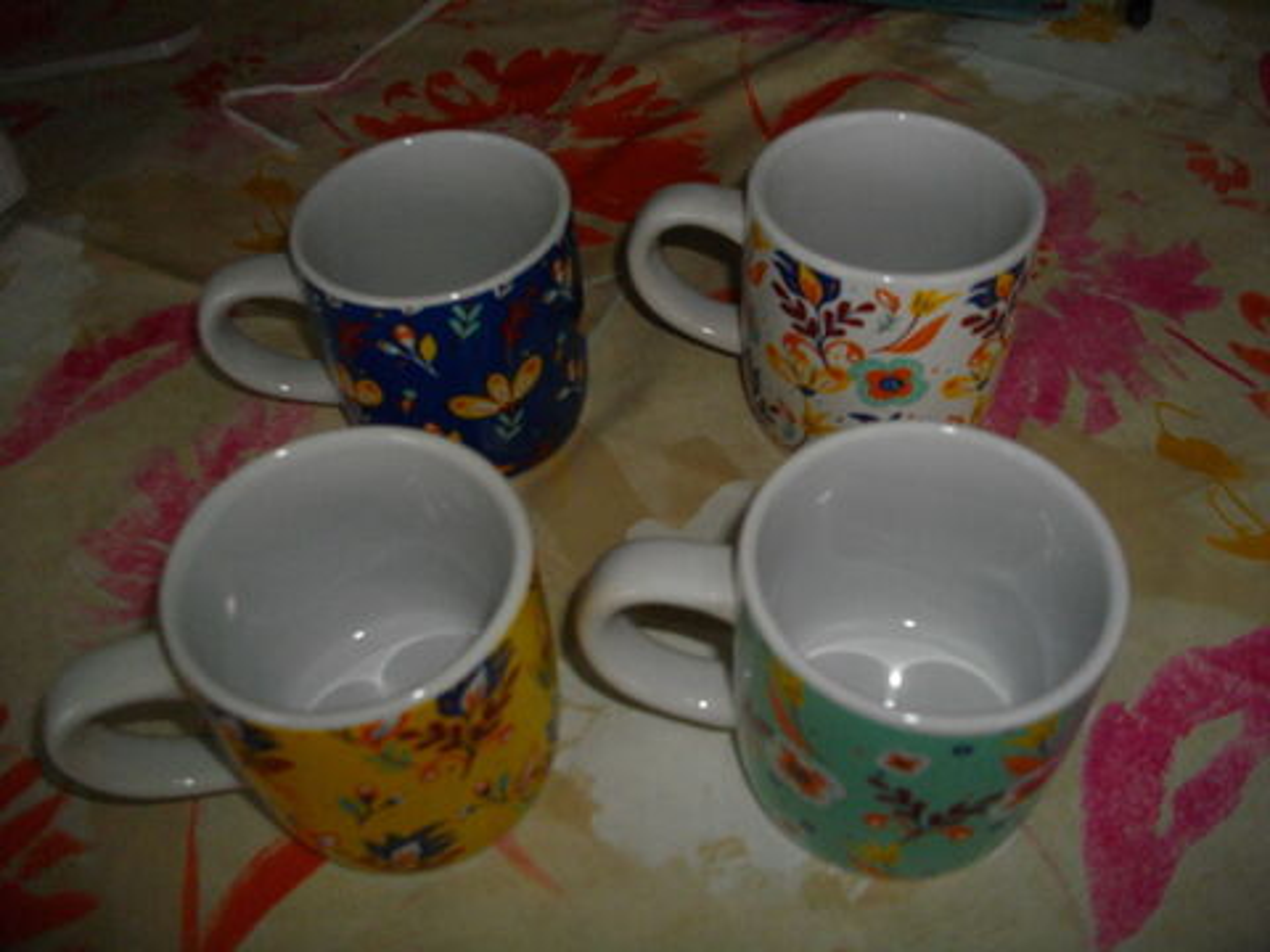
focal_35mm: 32
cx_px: 635
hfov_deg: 56.8
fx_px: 1174
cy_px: 476
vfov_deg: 44.2
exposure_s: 1/50
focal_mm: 5.7
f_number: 2.9
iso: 200
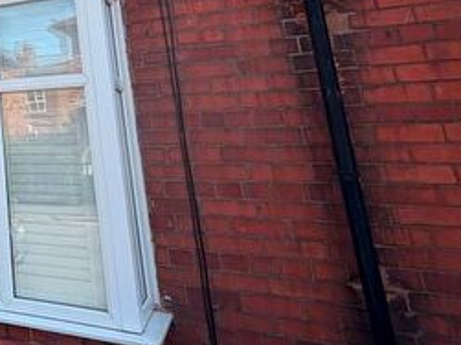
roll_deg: +1.0
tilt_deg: +13.7
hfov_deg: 35.3
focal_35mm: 39
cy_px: 21
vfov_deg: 34.3
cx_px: -118
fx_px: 519
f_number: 2.2
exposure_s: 1/638
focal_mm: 2.22
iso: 40
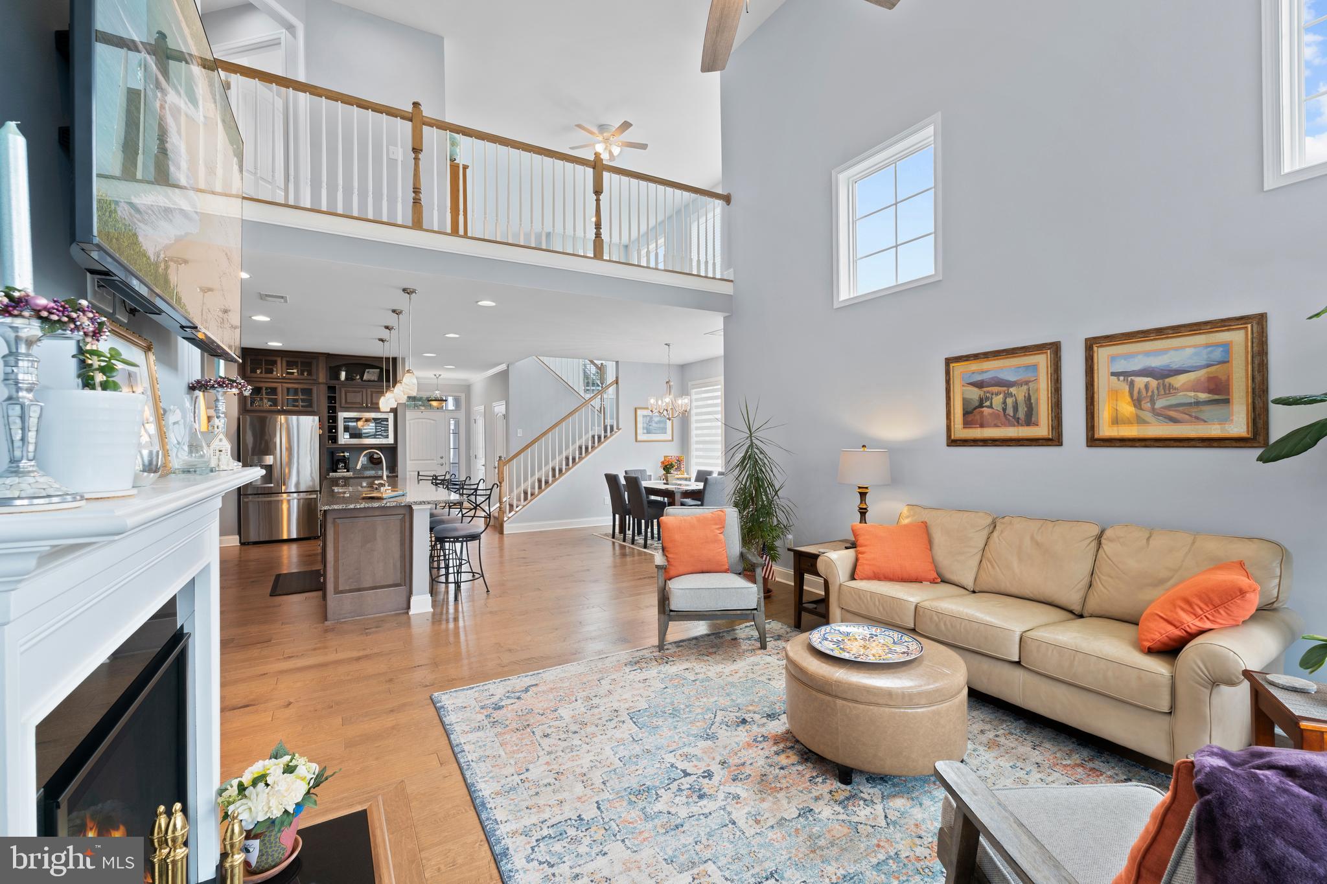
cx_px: 664
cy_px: 442
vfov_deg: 77.3
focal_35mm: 15
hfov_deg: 100.4
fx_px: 553
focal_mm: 10
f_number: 7.1
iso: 200
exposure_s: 1/2.5
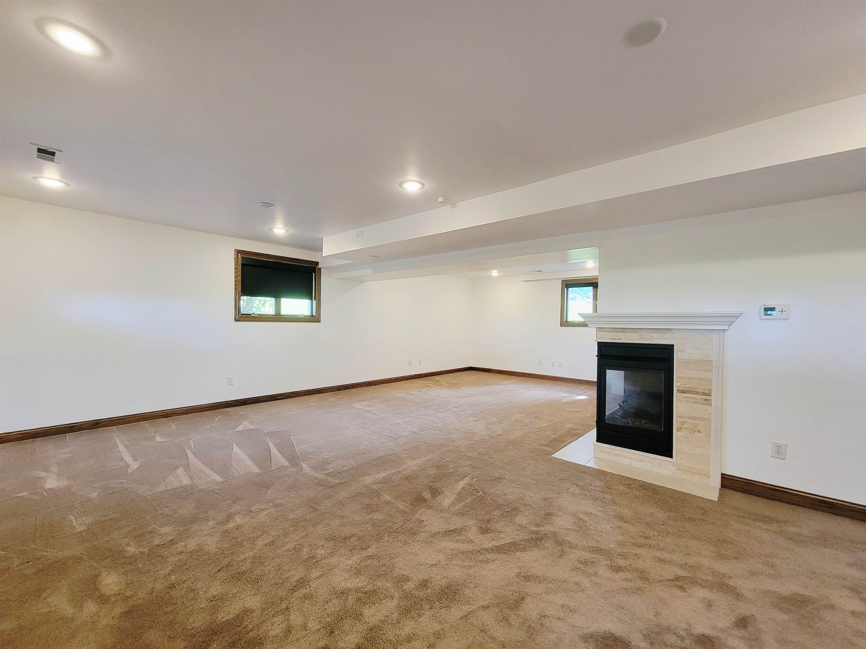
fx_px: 325
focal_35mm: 13
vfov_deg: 89.9
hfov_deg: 106.2
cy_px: 324
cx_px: 433
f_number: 2.2
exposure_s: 1/60.2
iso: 320
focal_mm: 2.2
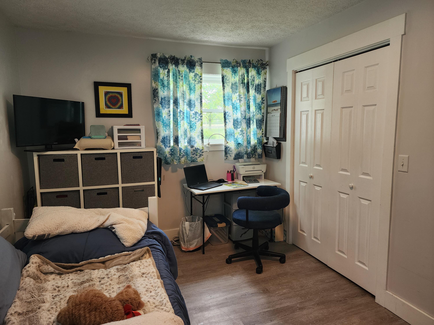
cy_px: 162
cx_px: 217
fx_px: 288
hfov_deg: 73.9
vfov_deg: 58.9
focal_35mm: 23
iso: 160
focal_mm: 6.4
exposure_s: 1/120
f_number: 1.8
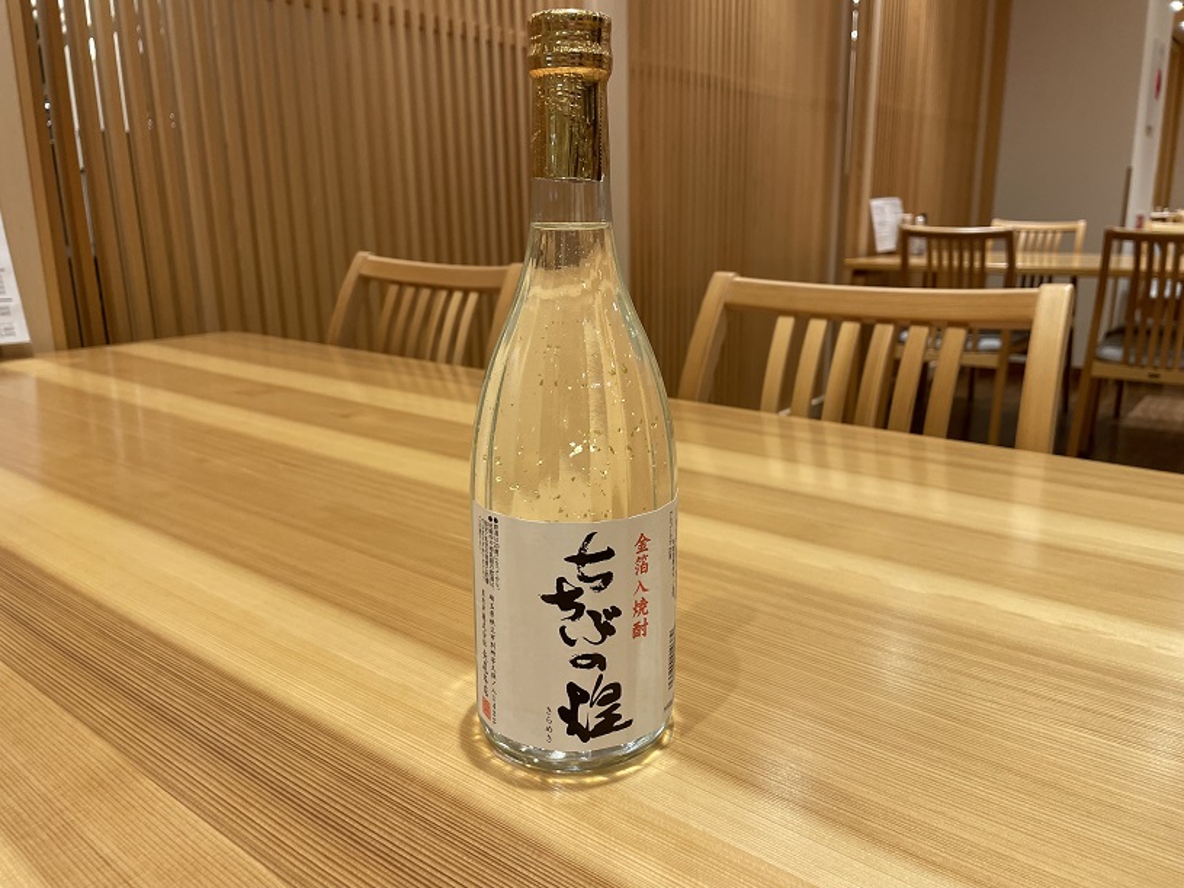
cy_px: 444
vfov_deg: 53.1
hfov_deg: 67.3
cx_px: 592
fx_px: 889
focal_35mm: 26
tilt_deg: -13.9
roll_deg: +0.8
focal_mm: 4.2
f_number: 1.6
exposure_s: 1/100
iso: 100
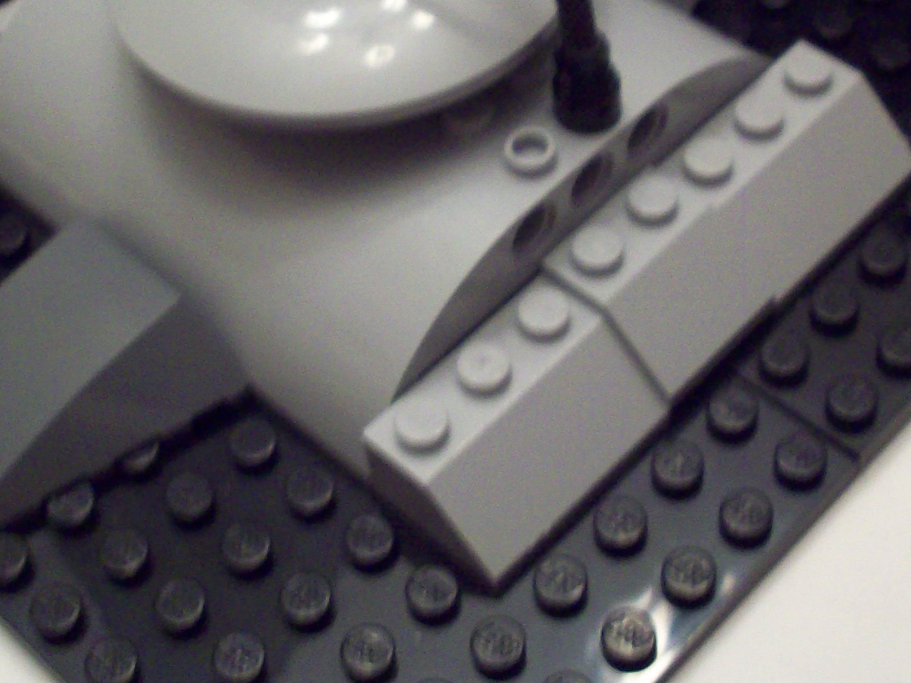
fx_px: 1789
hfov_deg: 28.5
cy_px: 208
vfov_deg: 21.5
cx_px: 503
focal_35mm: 68
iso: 160
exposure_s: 1/11.1
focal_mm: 6.2
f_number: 2.8
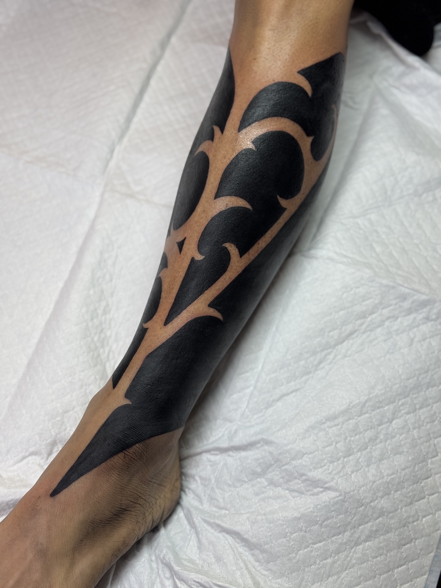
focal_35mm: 48
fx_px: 815
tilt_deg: -69.8
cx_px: 220
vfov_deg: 39.7
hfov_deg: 30.3
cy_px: 294
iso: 50
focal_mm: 6.76
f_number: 1.78
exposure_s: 1/122
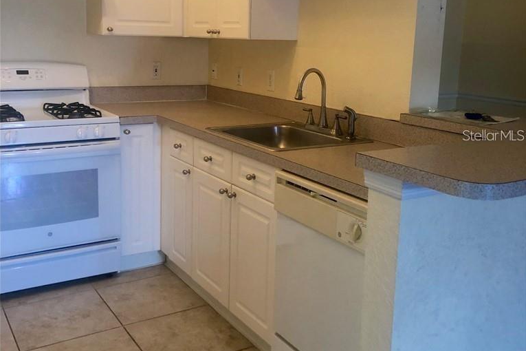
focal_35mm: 39
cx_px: 263
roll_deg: -1.5
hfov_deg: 49.6
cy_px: 135
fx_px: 570
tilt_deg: -7.9
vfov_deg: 34.1
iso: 50
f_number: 1.8
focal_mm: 3.99
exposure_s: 1/15
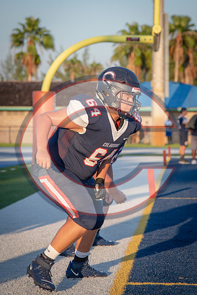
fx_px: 1365
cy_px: 128
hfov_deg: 8.2
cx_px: 133
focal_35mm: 166
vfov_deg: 12.4
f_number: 4.5
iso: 200
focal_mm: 98
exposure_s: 1/1250
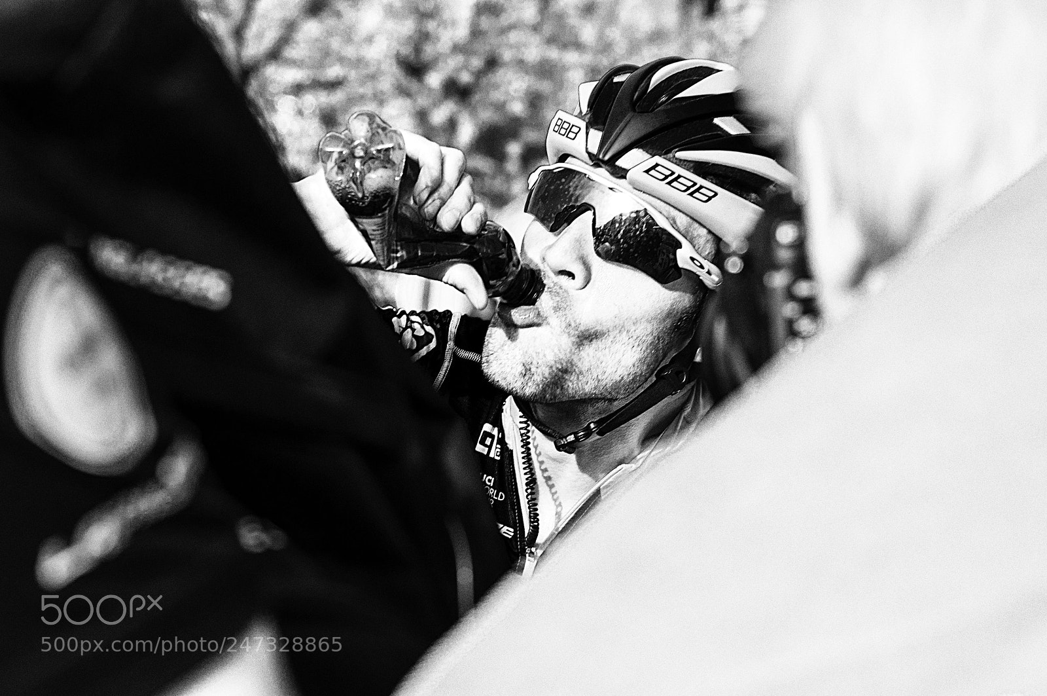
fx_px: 3050
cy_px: 348
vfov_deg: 13.0
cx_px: 524
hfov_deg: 19.5
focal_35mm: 105
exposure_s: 1/320
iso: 400
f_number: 6.3
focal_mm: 70
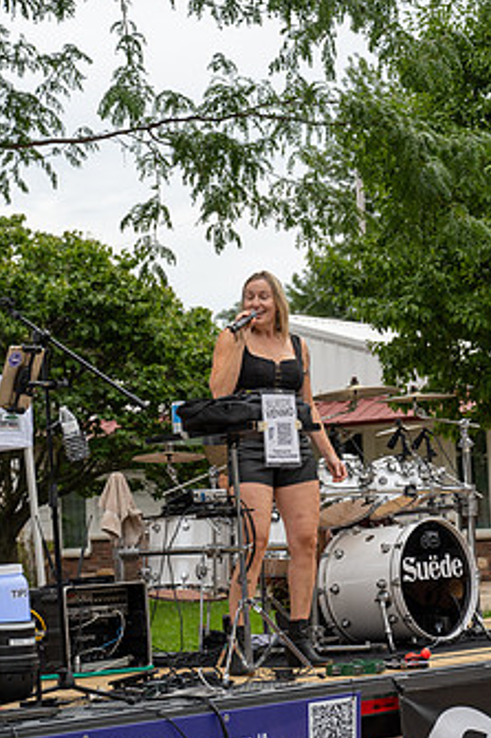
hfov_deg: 14.5
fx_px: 1925
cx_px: 238
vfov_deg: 21.7
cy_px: 419
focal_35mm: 94
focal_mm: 70
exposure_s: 1/200
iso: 320
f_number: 5
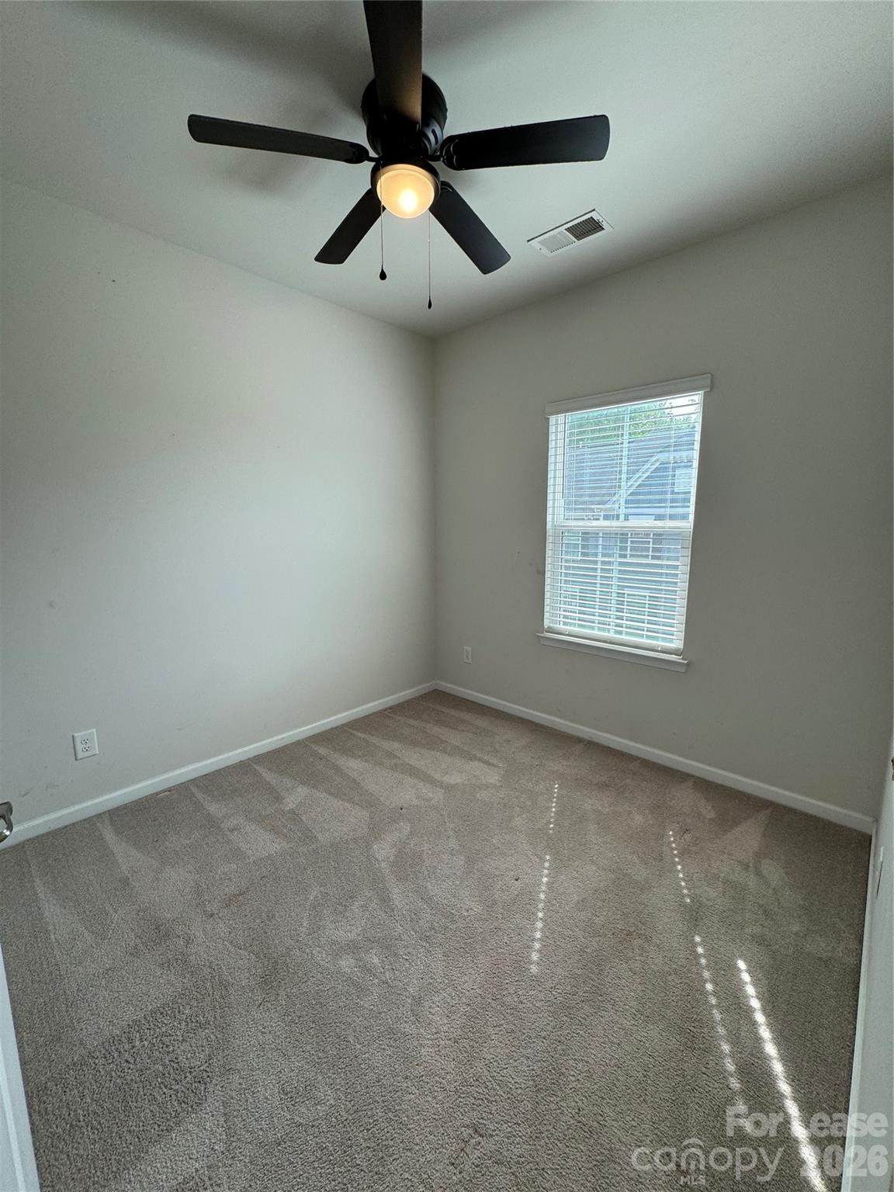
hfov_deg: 85.7
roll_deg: +0.5
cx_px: 447
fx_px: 482
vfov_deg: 102.1
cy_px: 596
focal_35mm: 14
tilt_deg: -8.7
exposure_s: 1/120
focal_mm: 2.22
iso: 80
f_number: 2.2
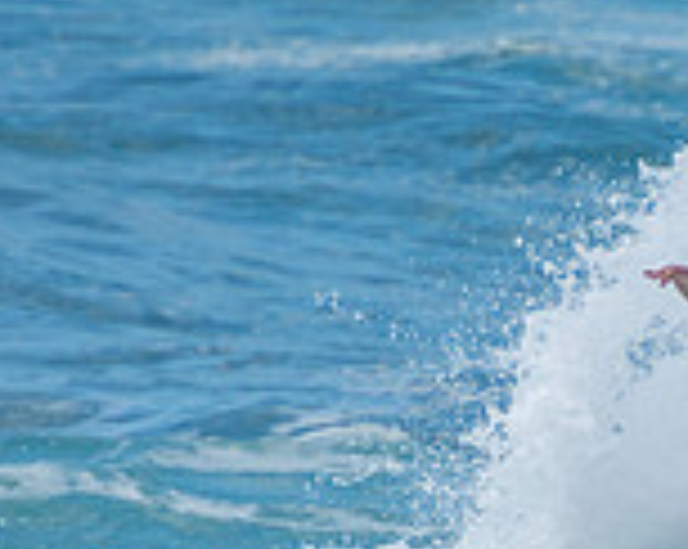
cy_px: 695
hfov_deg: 0.9
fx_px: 43560
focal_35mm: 2142
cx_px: 778
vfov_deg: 0.7
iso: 200
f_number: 5.6
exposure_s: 1/1250
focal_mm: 400
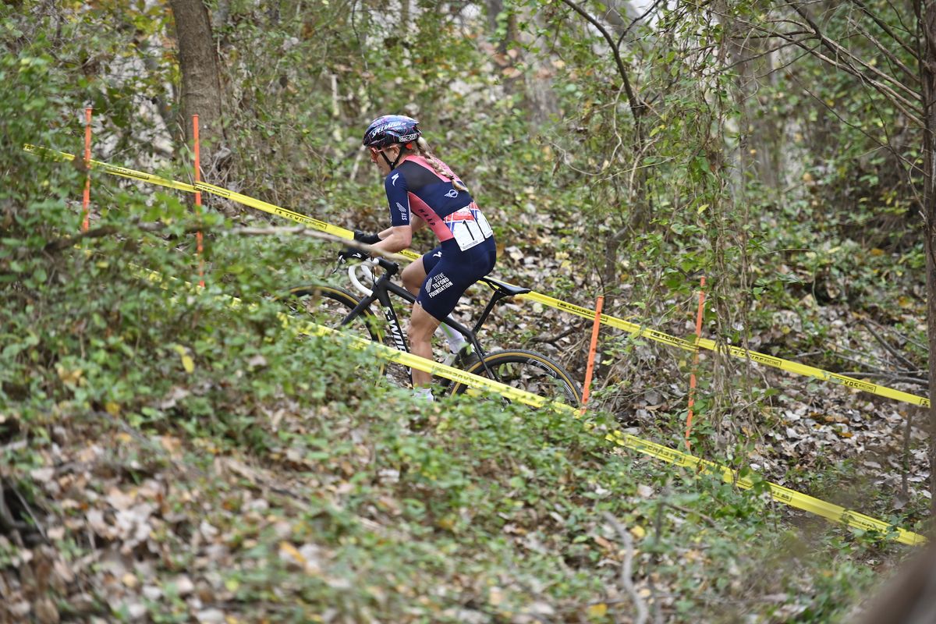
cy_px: 312
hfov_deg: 11.4
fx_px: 4680
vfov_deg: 7.6
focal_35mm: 180
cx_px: 468
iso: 400
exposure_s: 1/500
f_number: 3.2
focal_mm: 180
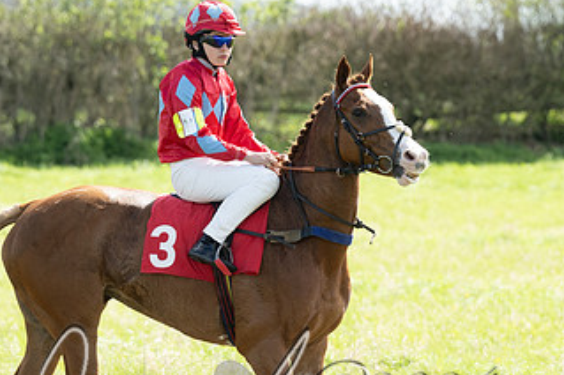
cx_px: 309
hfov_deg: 4.7
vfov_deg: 3.1
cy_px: 288
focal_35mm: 437
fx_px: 6839
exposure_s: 1/1250
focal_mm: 160
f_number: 4
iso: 400
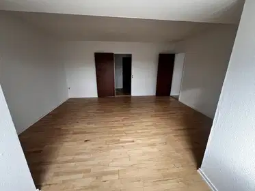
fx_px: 96
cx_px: 128
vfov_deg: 89.9
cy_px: 96
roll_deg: +0.0
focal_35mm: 13
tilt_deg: -15.5
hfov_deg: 106.2
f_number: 1.8
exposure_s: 1/99
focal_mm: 1.57
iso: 160
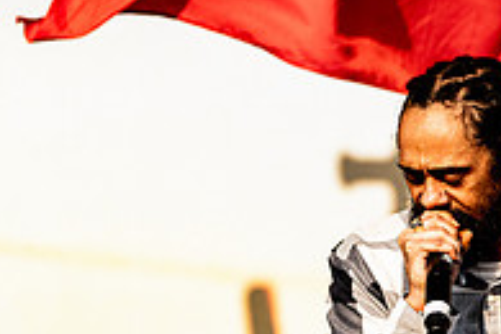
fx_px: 4411
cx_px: 495
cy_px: -9
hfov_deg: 6.5
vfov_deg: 4.3
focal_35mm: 317
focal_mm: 92
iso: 640
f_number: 2.8
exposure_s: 1/4000
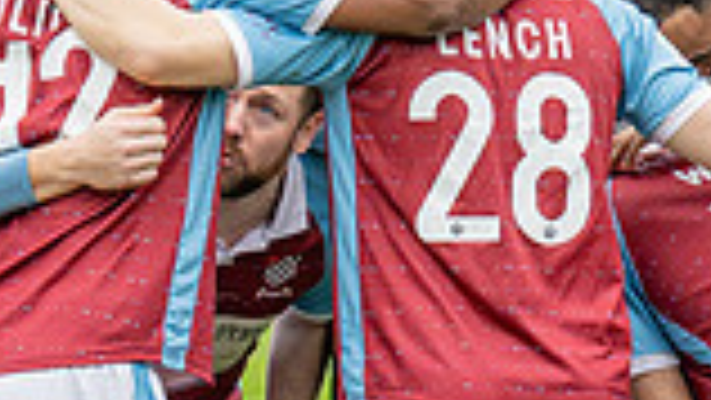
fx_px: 12504
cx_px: -40
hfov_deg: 3.3
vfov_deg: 1.8
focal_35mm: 663
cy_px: 267
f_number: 5.6
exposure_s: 1/200
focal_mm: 81
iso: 400
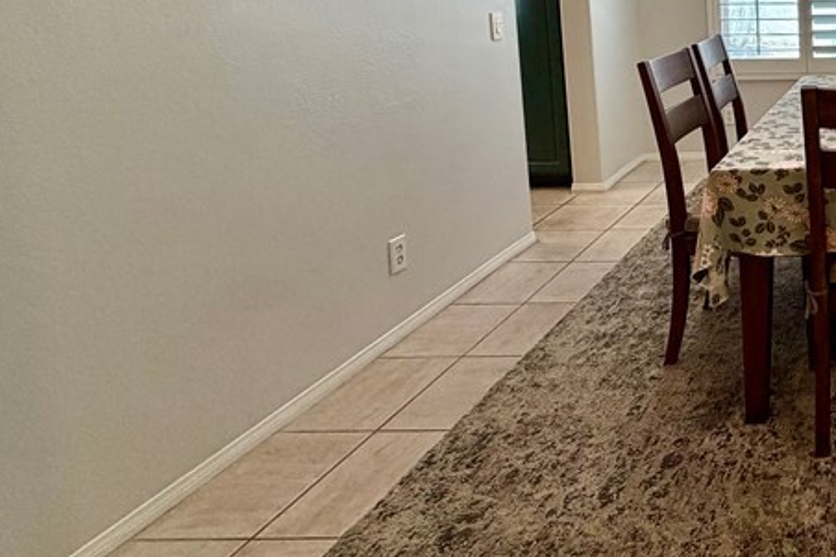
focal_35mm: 33
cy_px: 43
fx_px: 766
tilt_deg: -6.6
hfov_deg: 44.0
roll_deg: +0.8
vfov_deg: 37.0
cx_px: 919
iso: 250
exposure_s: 1/120
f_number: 2.2
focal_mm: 2.22
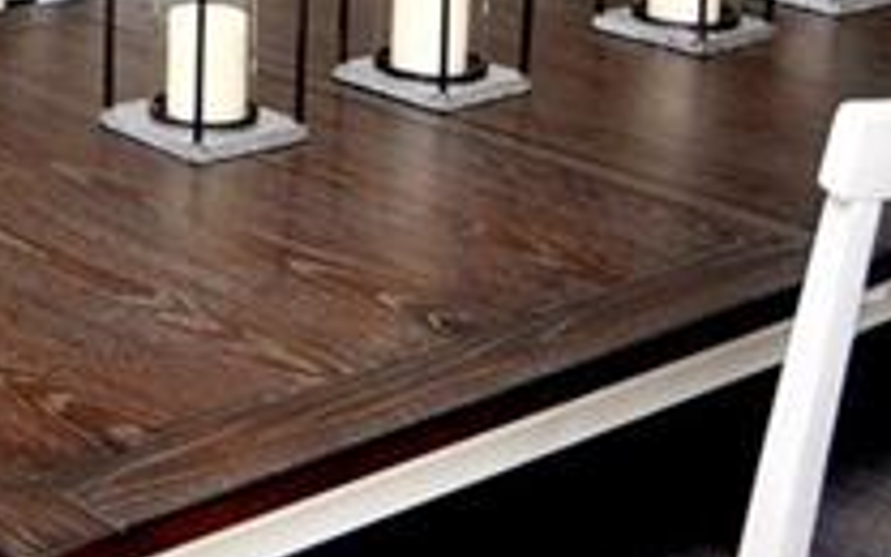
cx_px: -257
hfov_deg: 21.0
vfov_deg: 13.3
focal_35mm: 90
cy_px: -401
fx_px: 2185
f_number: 4
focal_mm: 12
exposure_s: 1/60
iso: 200
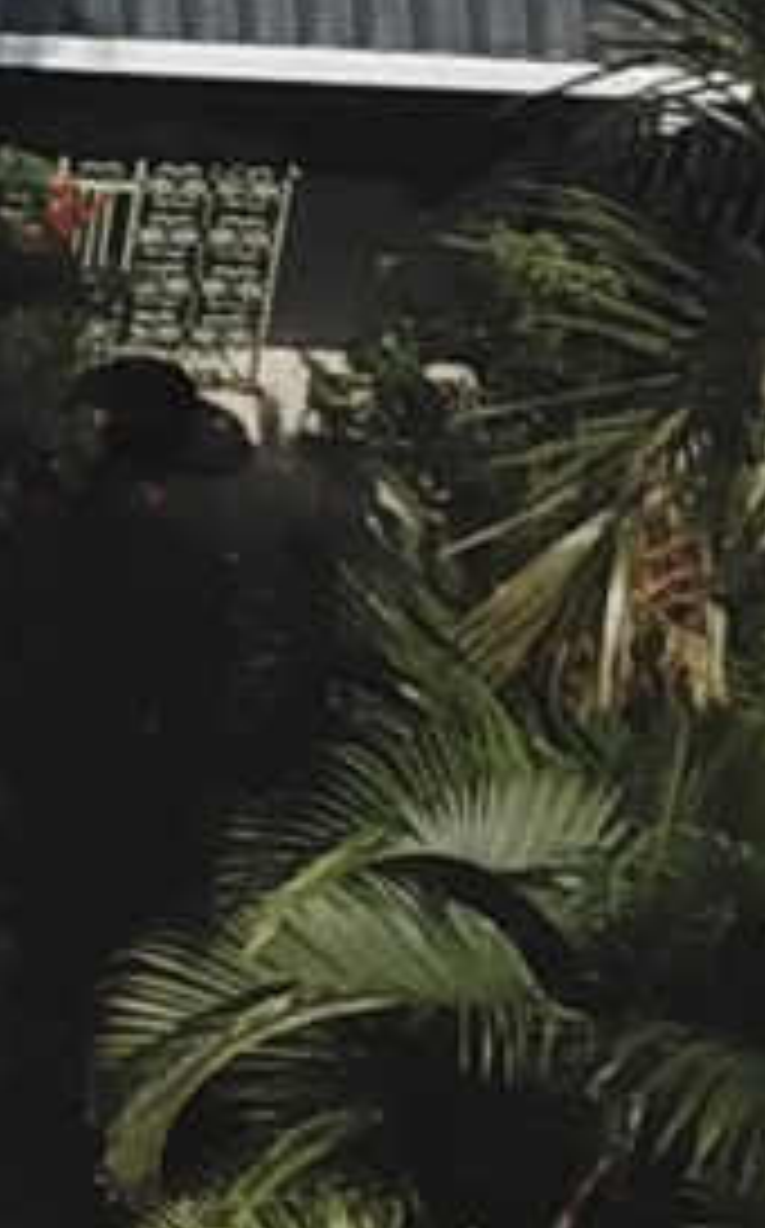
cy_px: -1210
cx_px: -1958
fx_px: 6923
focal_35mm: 207
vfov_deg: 9.5
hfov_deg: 5.7
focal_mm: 4.73
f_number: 2.2
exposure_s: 1/2481
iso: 100
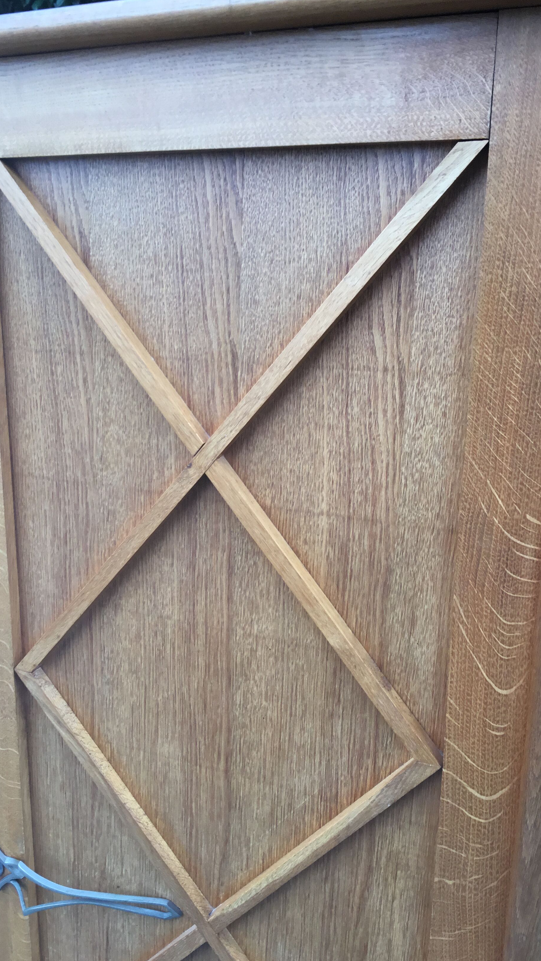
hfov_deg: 34.6
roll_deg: -1.0
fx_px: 867
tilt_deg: -15.1
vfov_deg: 58.0
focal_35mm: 34
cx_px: 252
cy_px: 482
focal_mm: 3.3
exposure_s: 1/50
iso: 32
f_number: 2.4
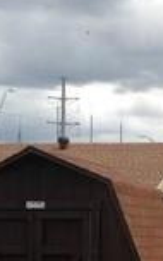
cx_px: 103
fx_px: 1045
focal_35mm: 147
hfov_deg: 8.9
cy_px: 349
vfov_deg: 13.6
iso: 50
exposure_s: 1/834
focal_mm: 4.12
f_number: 2.4
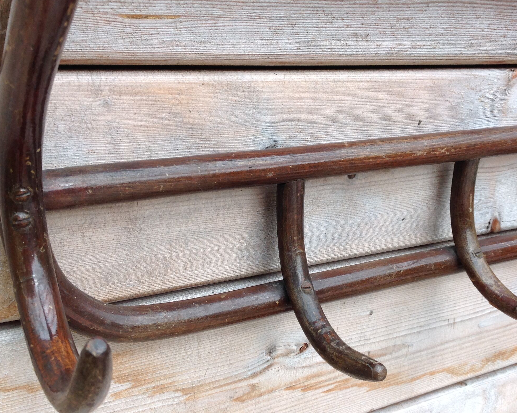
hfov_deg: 41.0
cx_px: 301
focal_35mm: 45
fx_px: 689
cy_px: 209
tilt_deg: -18.2
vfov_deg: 33.4
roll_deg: -2.6
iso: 50
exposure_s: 1/256
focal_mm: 4.28
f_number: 2.4
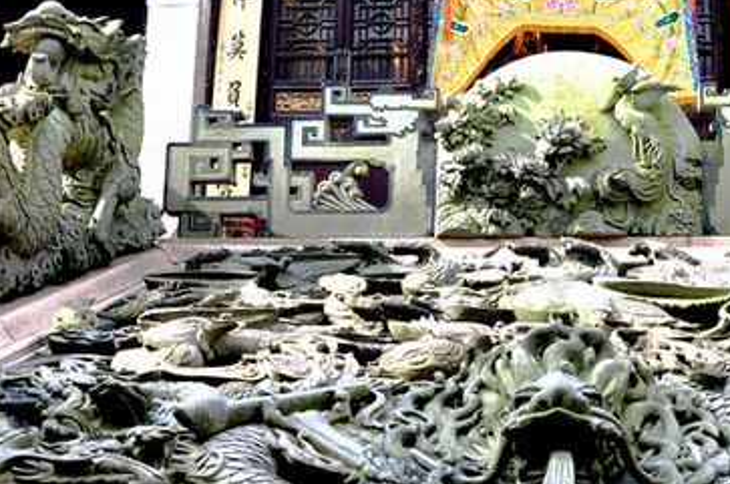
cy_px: 127
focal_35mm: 67
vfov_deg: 20.1
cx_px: 503
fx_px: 1357
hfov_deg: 29.8
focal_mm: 18
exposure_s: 1/60
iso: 200
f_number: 8
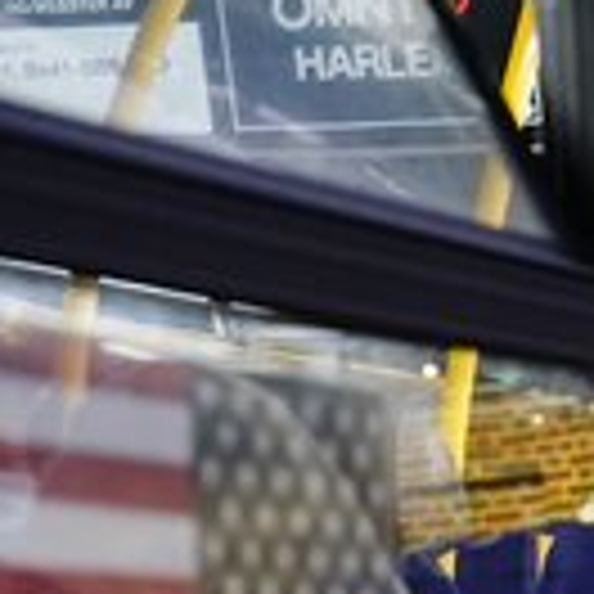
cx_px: 783
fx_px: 3825
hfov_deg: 8.7
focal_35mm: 197
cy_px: 637
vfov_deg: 8.8
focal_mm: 60
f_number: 3.2
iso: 4000
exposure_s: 1/160
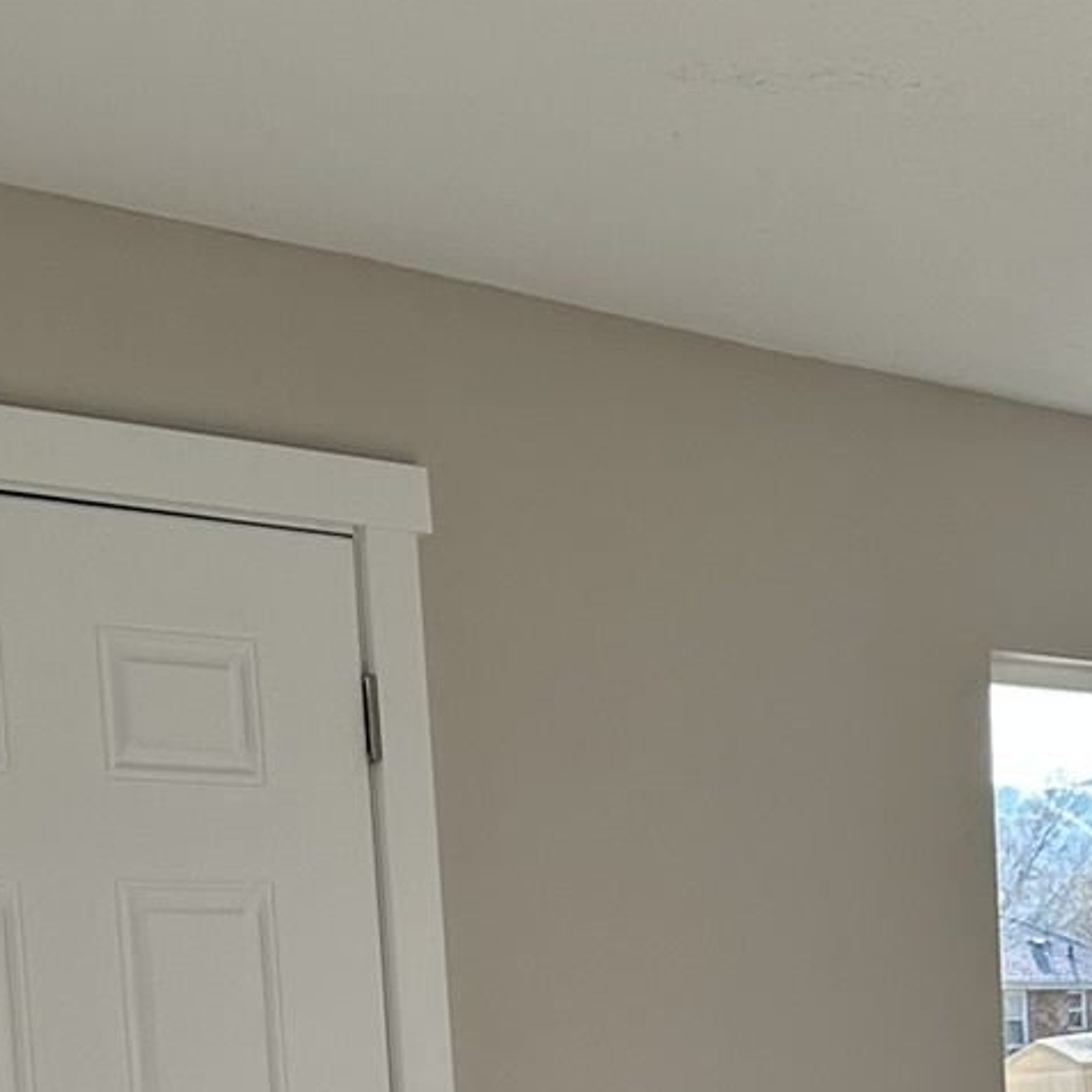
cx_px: 884
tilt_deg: -4.2
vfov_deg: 18.1
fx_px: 3248
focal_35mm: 91
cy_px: 1303
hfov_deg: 18.9
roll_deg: +2.9
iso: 80
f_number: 1.78
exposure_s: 1/650
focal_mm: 6.86
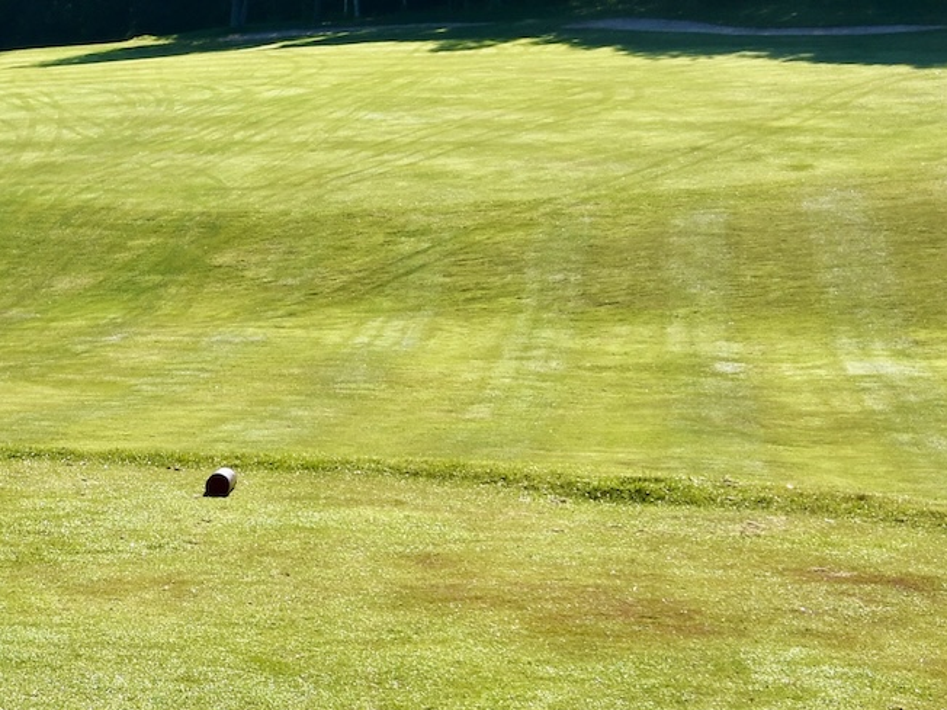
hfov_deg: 13.9
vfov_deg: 10.7
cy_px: 151
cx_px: -198
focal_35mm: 138
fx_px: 3775
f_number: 8
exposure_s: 1/500
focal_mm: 26
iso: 160
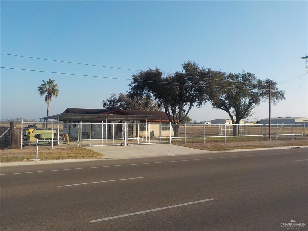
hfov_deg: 60.0
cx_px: 154
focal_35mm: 30
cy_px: 116
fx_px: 267
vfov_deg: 46.8
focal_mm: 4.1
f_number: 3.3
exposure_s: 1/1000
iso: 125
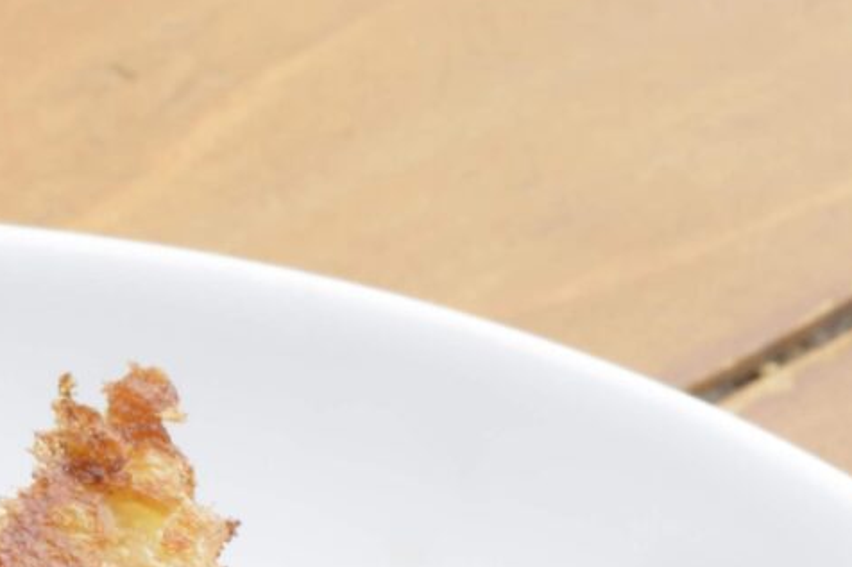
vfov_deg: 4.2
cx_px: -927
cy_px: 1484
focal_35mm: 323
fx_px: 7641
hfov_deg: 6.2
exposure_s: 1/125
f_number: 22
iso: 100
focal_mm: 60
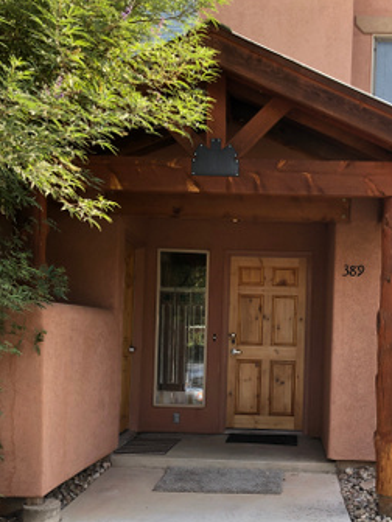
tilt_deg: +2.6
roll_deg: -1.1
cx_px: 278
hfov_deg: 35.4
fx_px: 604
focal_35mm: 40
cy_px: 345
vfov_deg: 46.1
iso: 20
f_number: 1.8
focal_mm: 4
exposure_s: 1/147
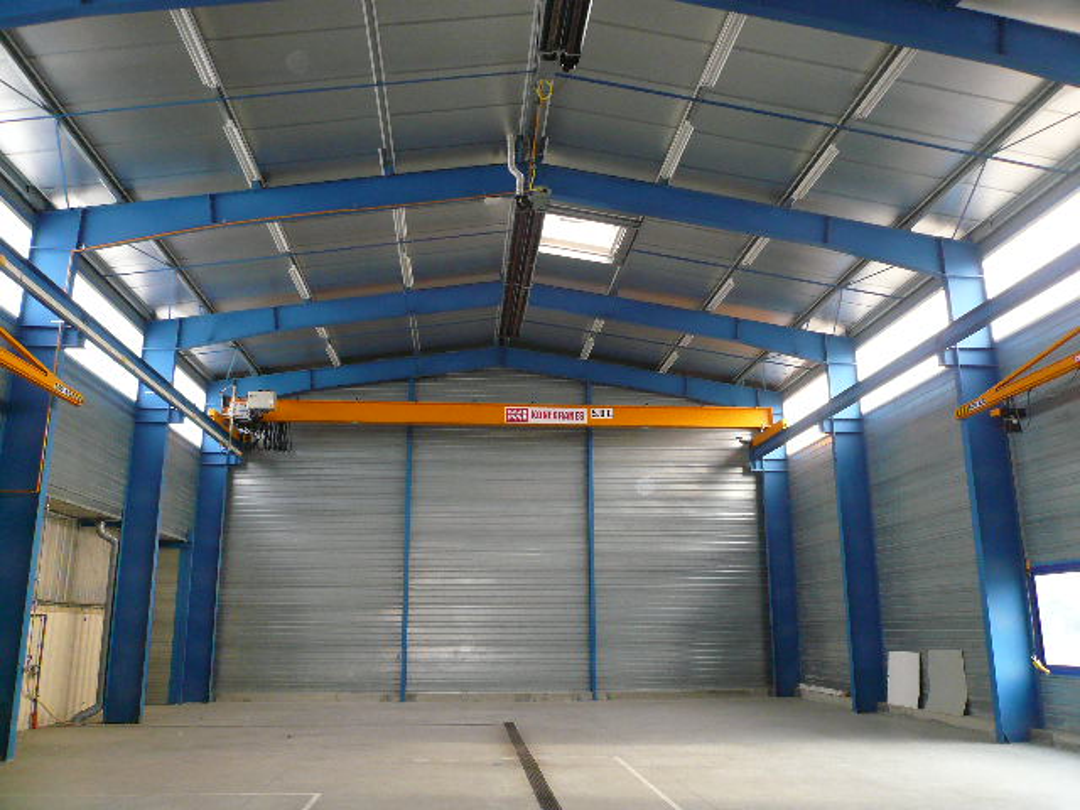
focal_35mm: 28
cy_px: 405
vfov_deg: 49.7
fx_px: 874
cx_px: 540
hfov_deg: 63.4
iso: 200
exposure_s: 1/30
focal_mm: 4.6
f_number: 2.8
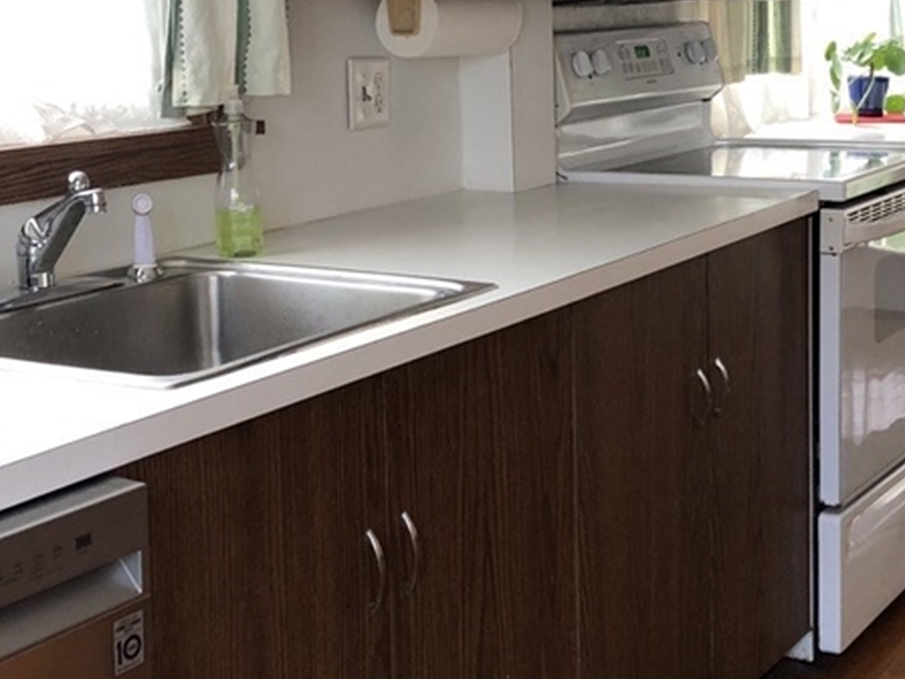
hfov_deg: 30.2
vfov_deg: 22.9
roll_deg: +1.8
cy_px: 265
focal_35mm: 64
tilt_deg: -8.3
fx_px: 1673
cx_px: 499
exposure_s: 1/24
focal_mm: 4
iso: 40
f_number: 1.8
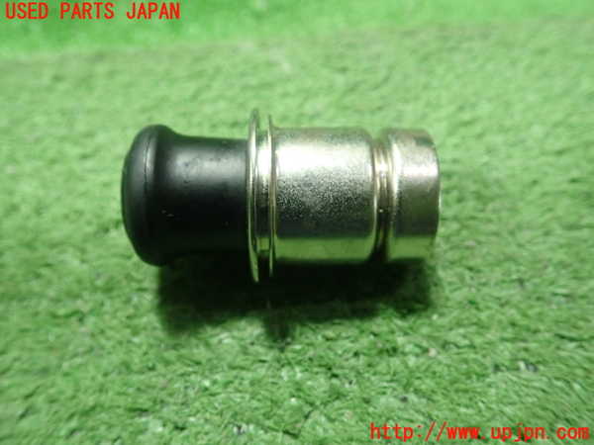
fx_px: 515
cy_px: 222
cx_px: 297
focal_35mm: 30
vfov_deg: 46.8
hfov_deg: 60.0
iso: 640
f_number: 2.3
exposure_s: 1/125
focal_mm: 5.5
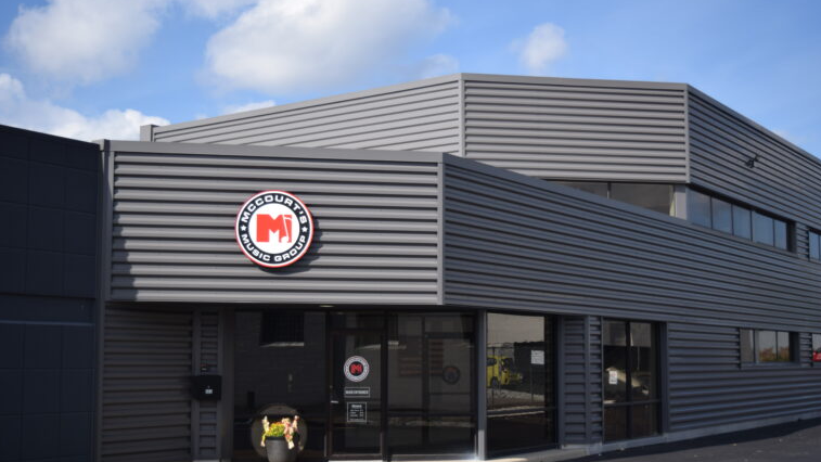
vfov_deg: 23.5
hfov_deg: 40.6
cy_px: 264
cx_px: 408
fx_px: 1110
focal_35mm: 51
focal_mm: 32
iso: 200
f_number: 4.5
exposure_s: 1/1600
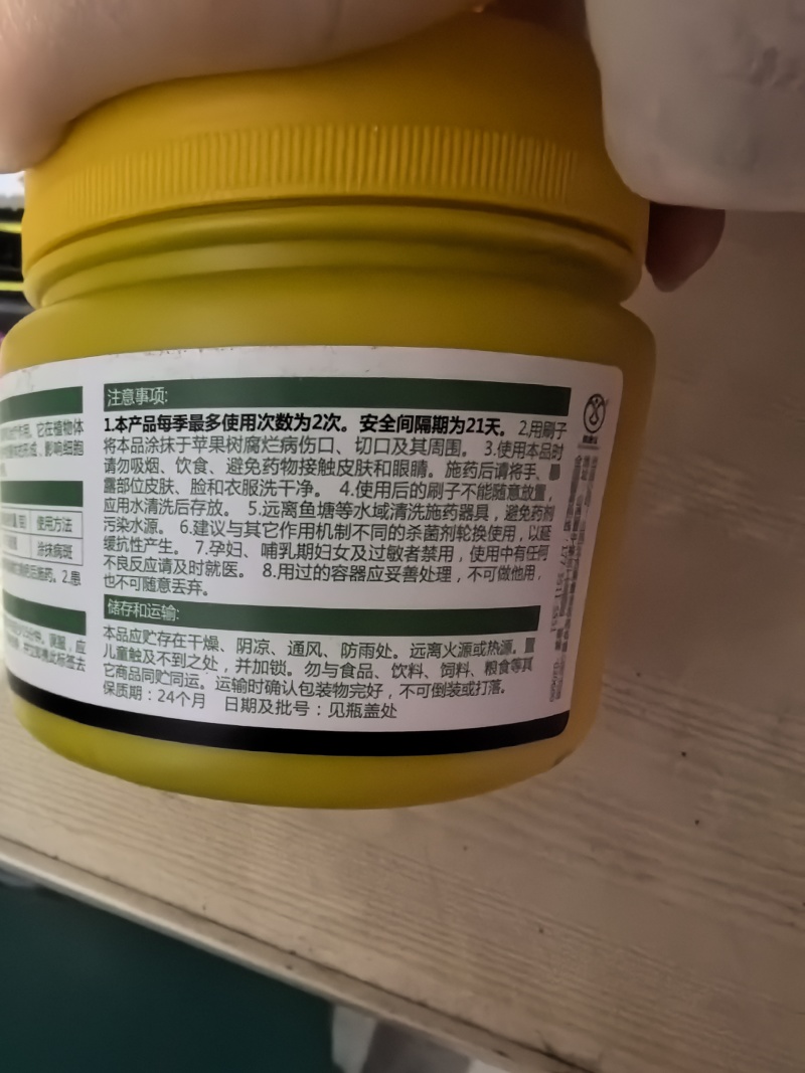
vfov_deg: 65.3
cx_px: 402
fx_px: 837
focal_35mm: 27
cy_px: 536
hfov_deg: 51.3
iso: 2500
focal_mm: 1.95
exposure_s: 1/16.7
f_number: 2.2
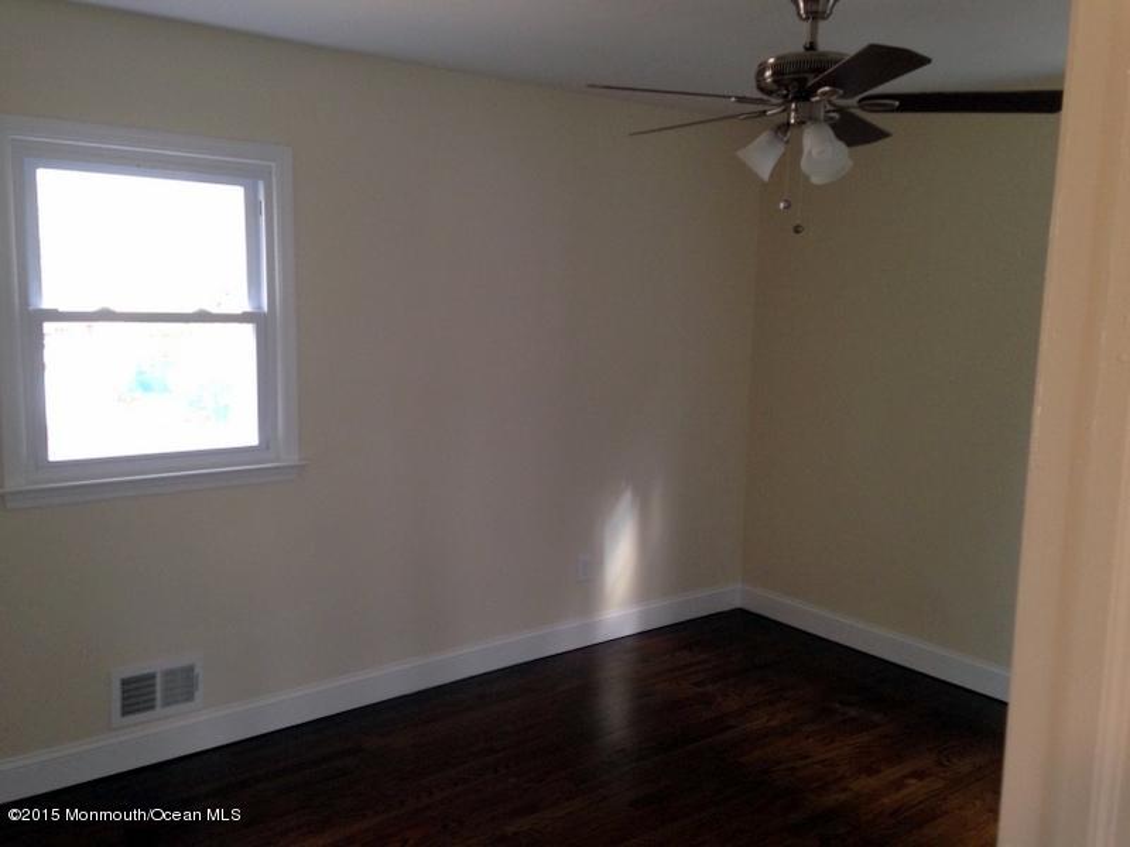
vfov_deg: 42.9
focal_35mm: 33
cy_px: 424
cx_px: 565
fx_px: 1077
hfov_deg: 55.4
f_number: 2.4
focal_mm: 4.12
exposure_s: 1/20
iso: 125
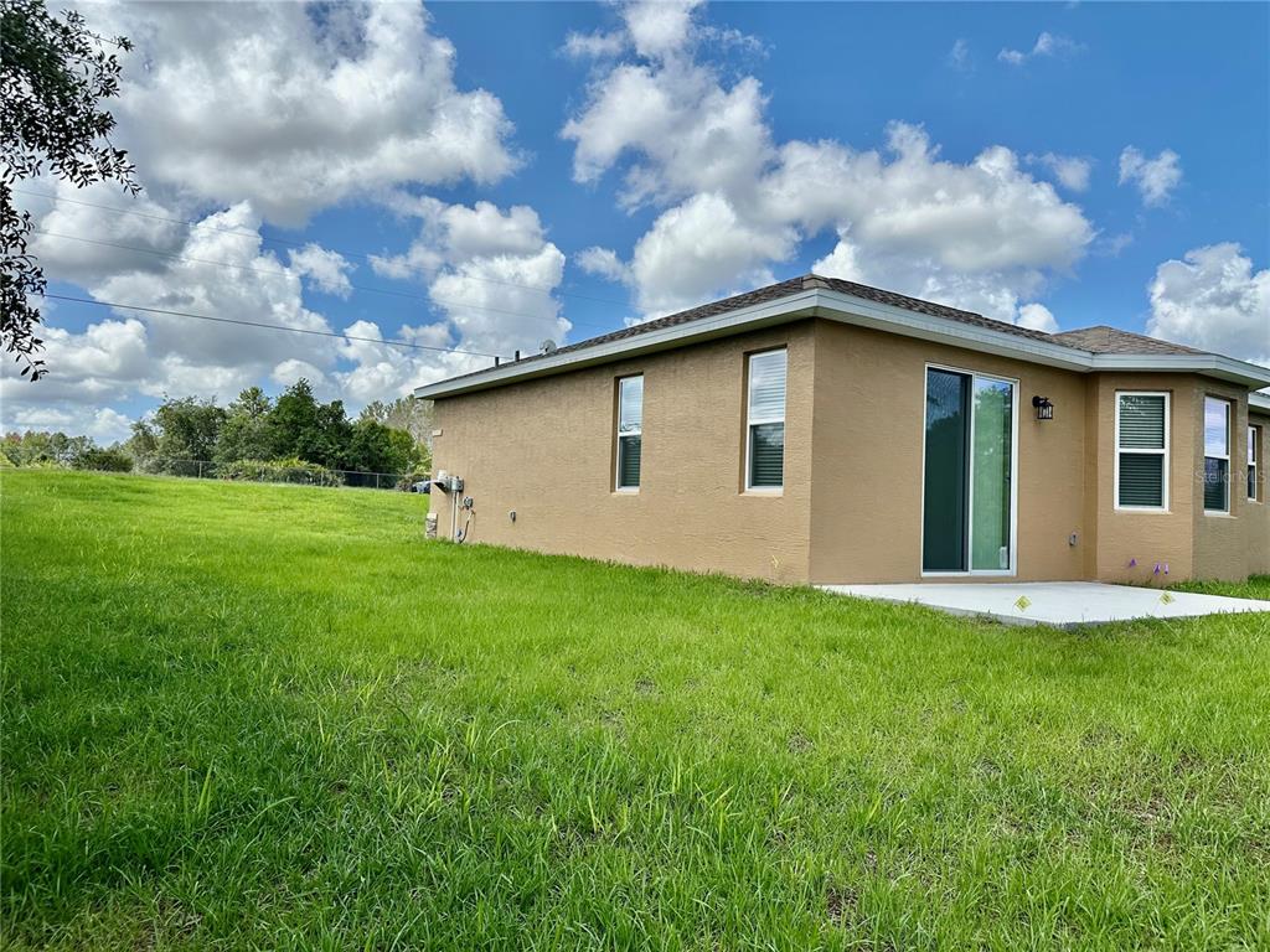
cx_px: 635
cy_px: 476
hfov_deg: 71.6
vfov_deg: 56.8
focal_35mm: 24
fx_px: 881
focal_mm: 6.86
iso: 80
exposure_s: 1/5000
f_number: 1.78
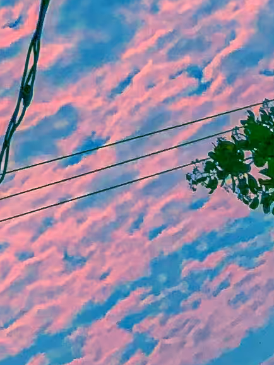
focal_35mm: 195
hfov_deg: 7.2
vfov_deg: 8.7
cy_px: -672
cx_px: -338
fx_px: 2059
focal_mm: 4
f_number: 1.8
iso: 32
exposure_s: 1/24000
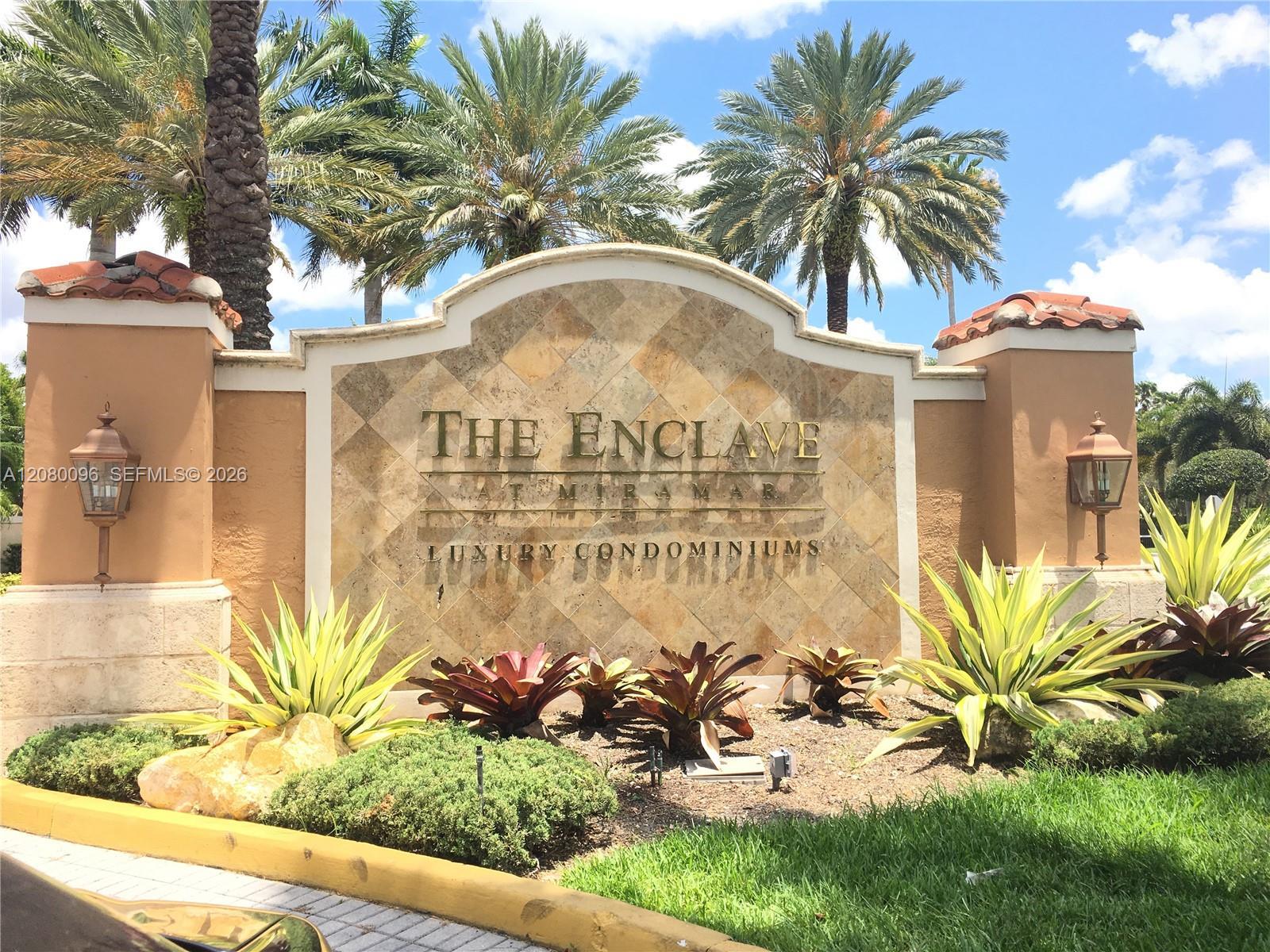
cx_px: 635
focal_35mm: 29
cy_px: 476
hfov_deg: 61.7
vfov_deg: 48.2
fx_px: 1064
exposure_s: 1/1068
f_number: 2.2
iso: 25
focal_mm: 4.15
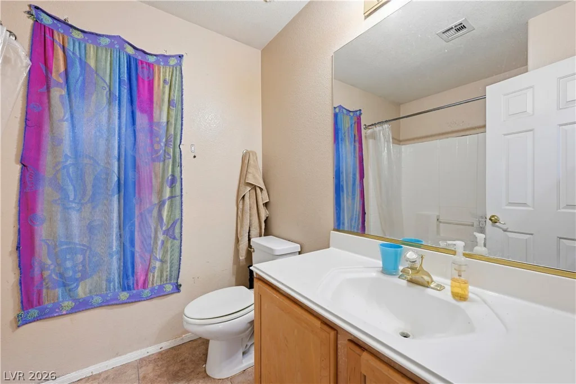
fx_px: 224
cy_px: 192
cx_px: 288
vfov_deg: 81.2
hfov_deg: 104.2
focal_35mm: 14
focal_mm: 14
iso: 64
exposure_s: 1/8
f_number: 9
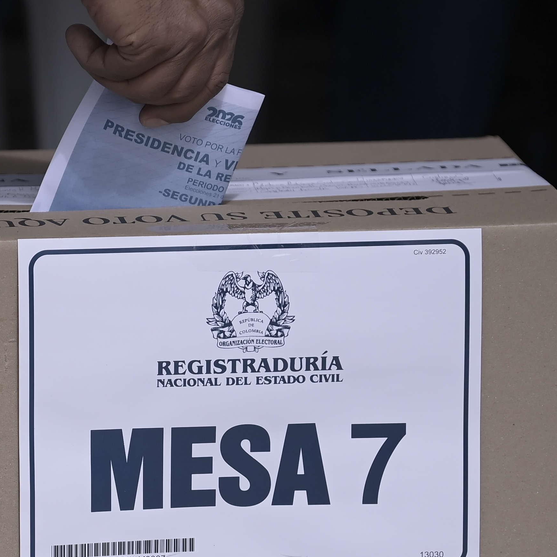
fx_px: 8429
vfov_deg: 3.8
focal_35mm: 463
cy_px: 404
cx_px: 120
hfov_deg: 3.8
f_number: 2.8
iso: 400
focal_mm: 170
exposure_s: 1/8000
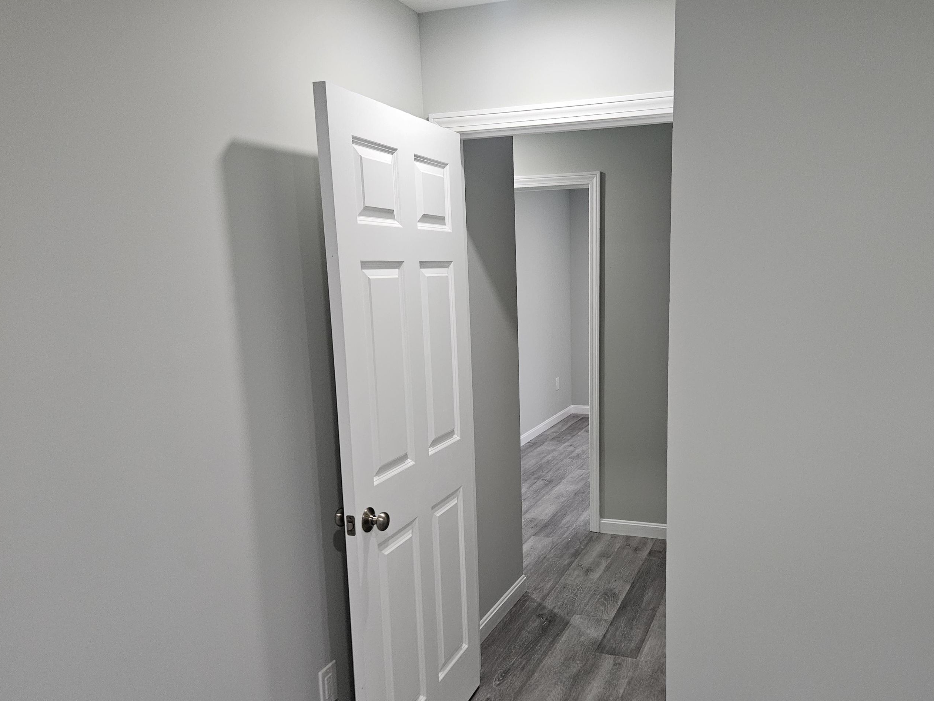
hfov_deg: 63.1
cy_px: 400
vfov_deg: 49.6
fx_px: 756
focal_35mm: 28
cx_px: 535
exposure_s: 1/240
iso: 400
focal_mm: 5.4
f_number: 1.8
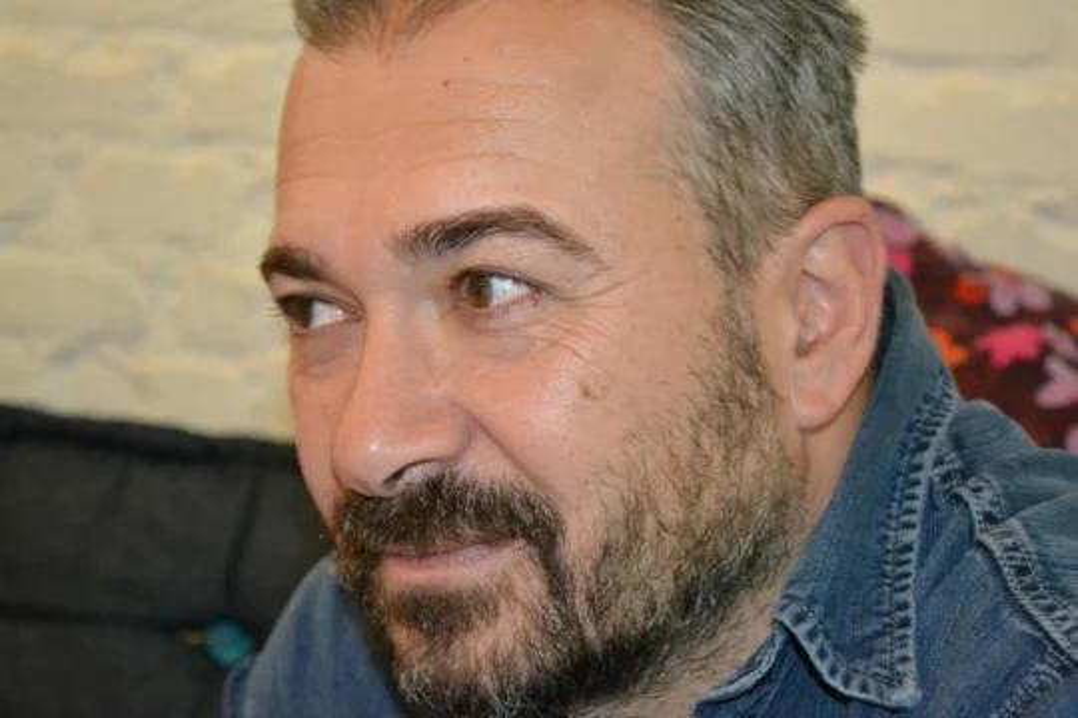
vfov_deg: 16.6
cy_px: 359
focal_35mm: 82
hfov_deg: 24.6
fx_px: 2470
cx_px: 539
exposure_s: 1/60
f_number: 5.6
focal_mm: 55
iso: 3200
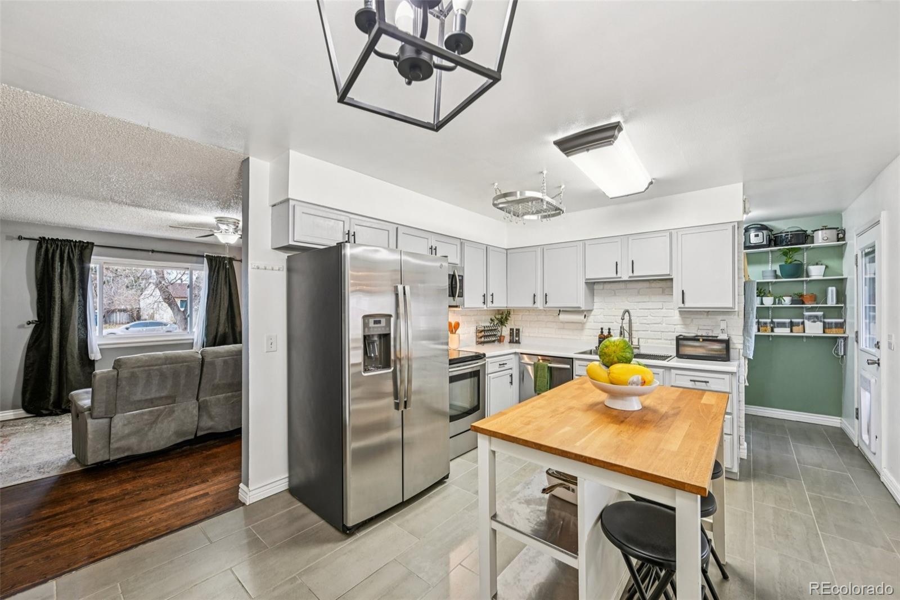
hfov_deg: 104.3
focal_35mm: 14
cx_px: 450
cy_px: 300
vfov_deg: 81.2
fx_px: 350
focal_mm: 14
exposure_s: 1/8
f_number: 8
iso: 400
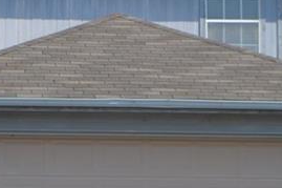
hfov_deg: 9.4
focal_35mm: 217
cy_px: 85
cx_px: 7
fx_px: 1699
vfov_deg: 6.3
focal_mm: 38
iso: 100
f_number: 8
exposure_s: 1/250
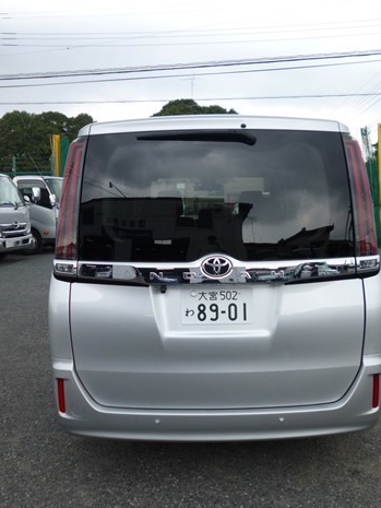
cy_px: 247
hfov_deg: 42.9
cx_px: 206
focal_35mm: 33
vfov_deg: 55.3
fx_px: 484
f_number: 2.8
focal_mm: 4.3
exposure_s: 1/250
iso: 100
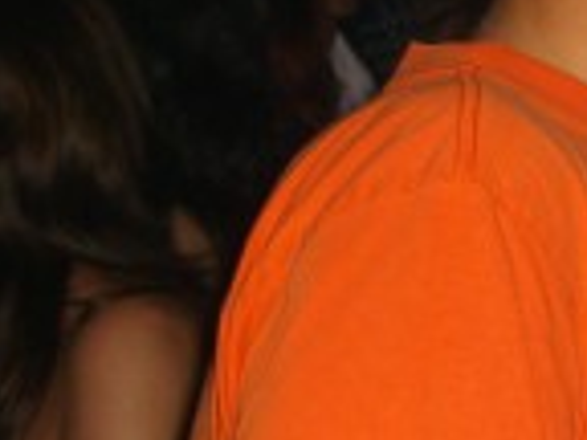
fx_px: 2679
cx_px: 693
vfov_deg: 9.4
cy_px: 220
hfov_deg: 12.2
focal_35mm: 158
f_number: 2.8
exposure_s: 1/60
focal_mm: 7.9
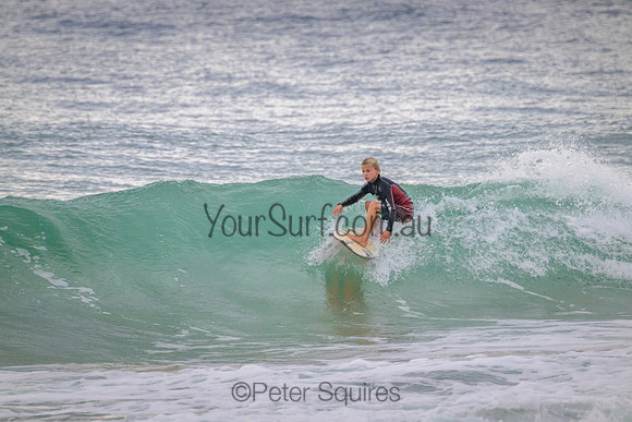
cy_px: 211
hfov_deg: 2.6
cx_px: 316
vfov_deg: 1.7
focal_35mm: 800
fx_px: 14047
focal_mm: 800
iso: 2200
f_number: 11
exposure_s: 1/2000
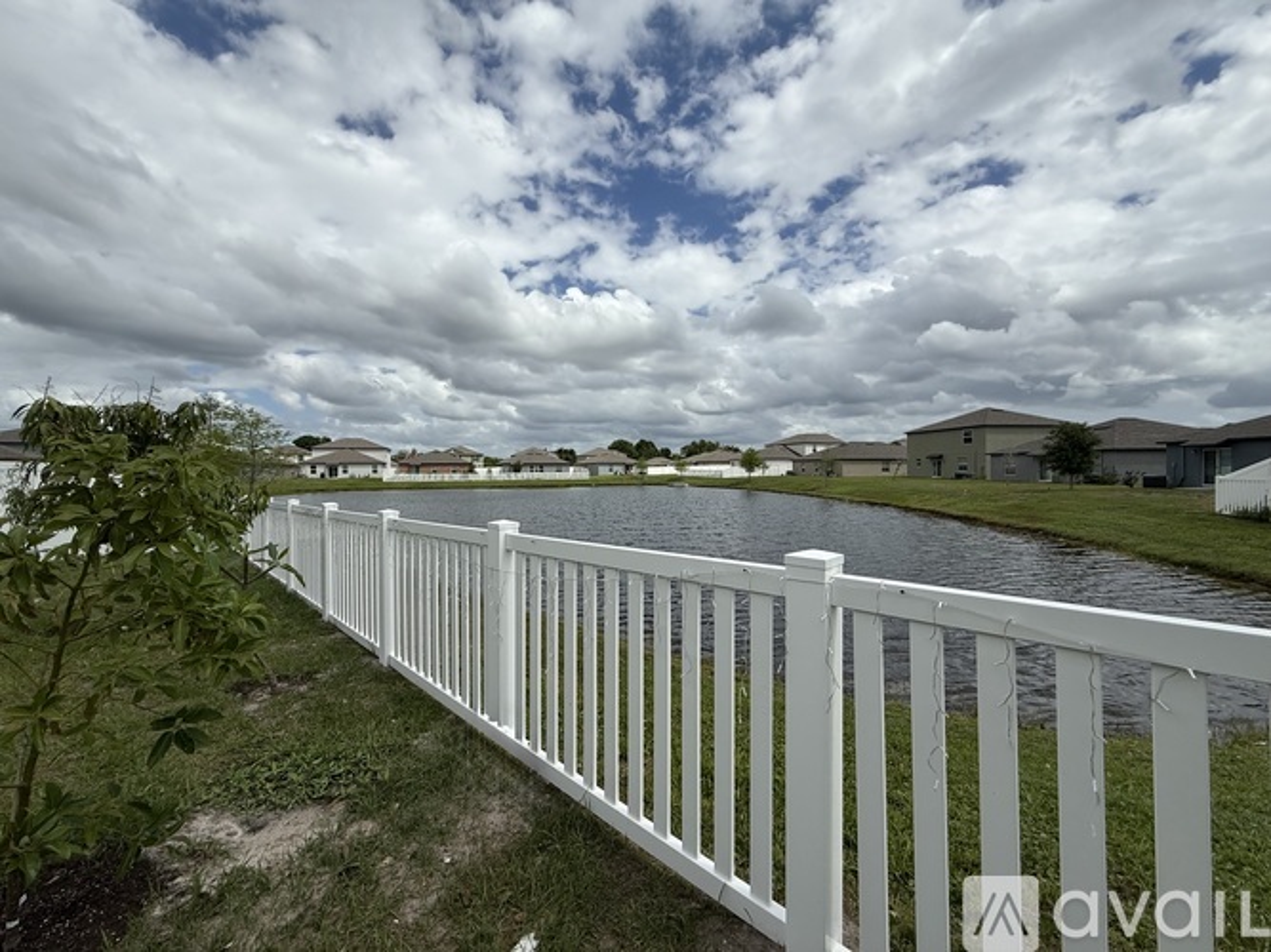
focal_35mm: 14
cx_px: 636
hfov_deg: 102.1
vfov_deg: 85.7
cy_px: 476
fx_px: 514
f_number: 2.2
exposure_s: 1/6173
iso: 50
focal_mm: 2.22
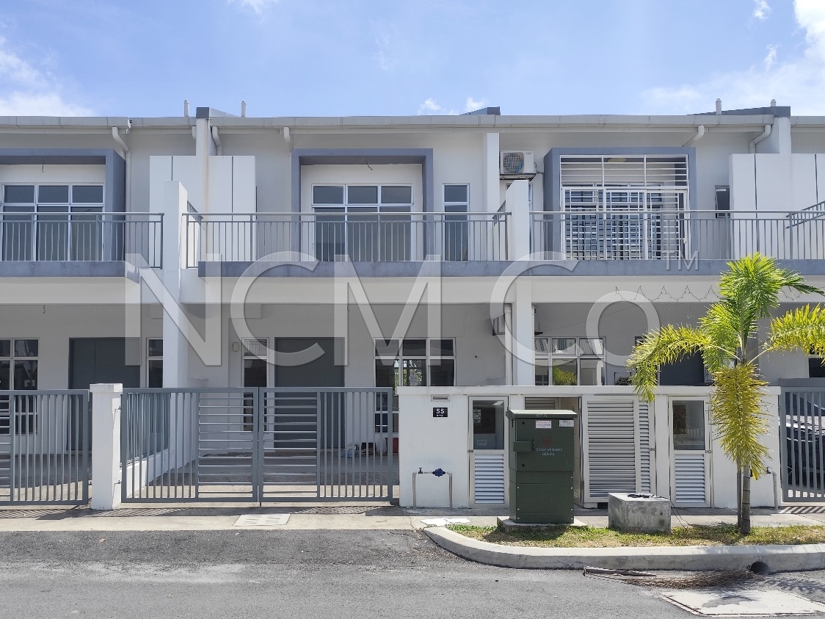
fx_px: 548
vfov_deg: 58.9
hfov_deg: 73.9
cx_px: 412
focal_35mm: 23
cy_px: 310
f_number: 1.65
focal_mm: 6.14
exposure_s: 1/1073
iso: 50
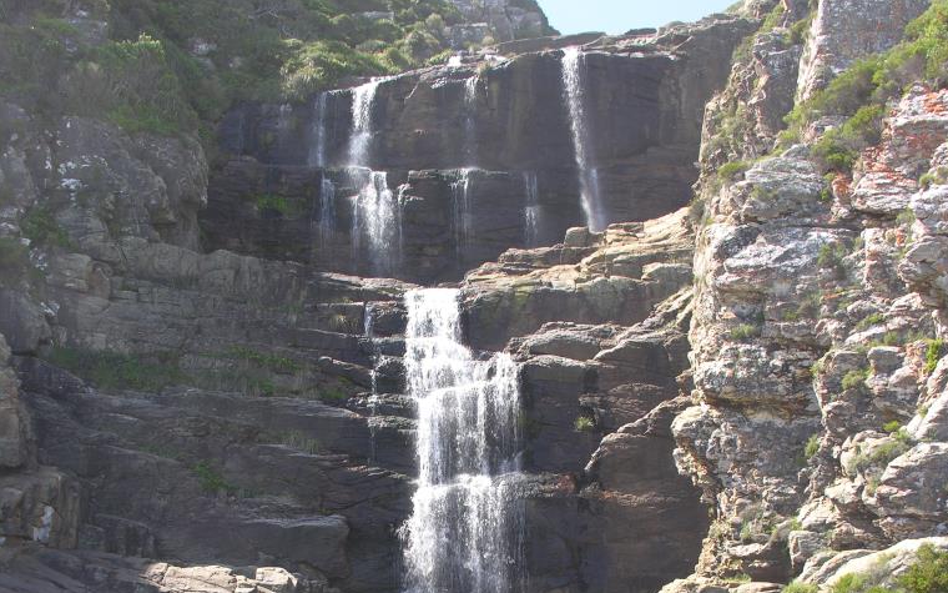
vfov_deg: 25.0
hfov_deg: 40.3
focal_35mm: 50
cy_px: 538
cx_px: 478
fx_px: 1292
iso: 50
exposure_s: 1/112
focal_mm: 8.9
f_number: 4.5
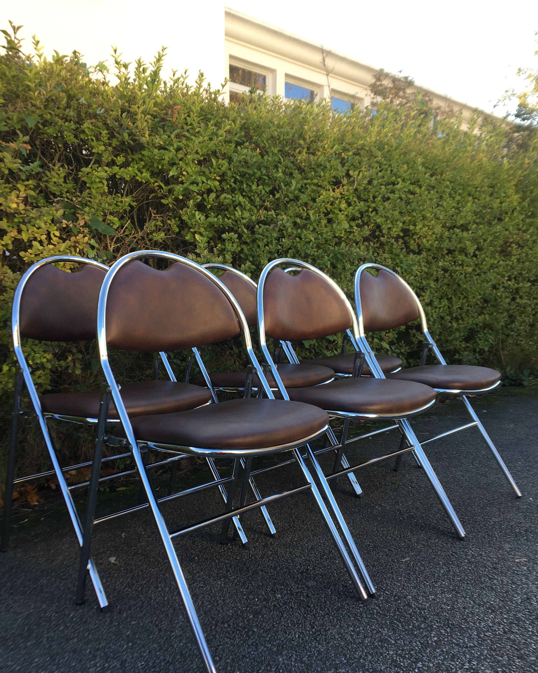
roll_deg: -0.2
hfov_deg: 47.1
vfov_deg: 57.1
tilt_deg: -9.9
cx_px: 268
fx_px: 617
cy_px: 366
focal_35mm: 31
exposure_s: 1/192
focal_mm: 4.15
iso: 25
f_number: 2.2
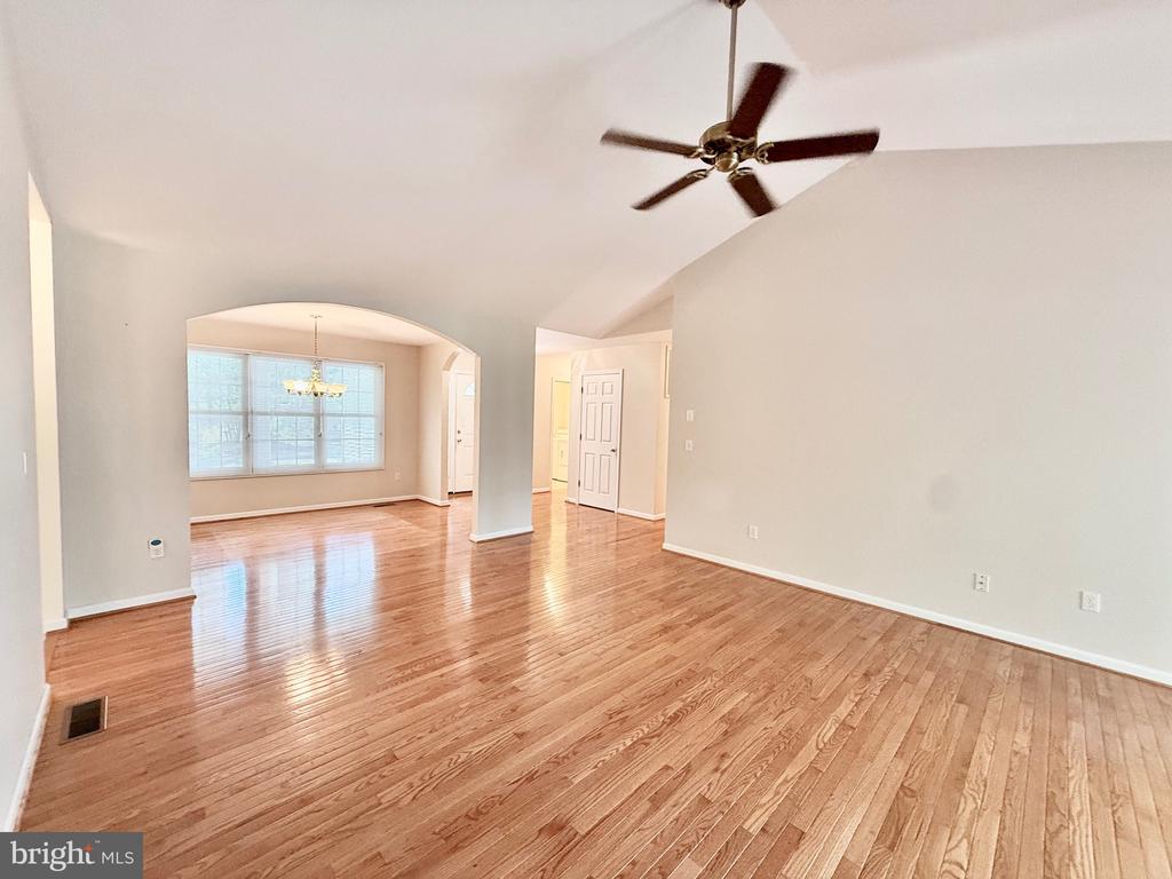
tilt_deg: -2.1
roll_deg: -1.4
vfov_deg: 85.7
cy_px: 440
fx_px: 474
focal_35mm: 14
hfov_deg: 102.1
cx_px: 586
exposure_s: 1/60
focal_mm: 2.22
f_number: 2.2
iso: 400
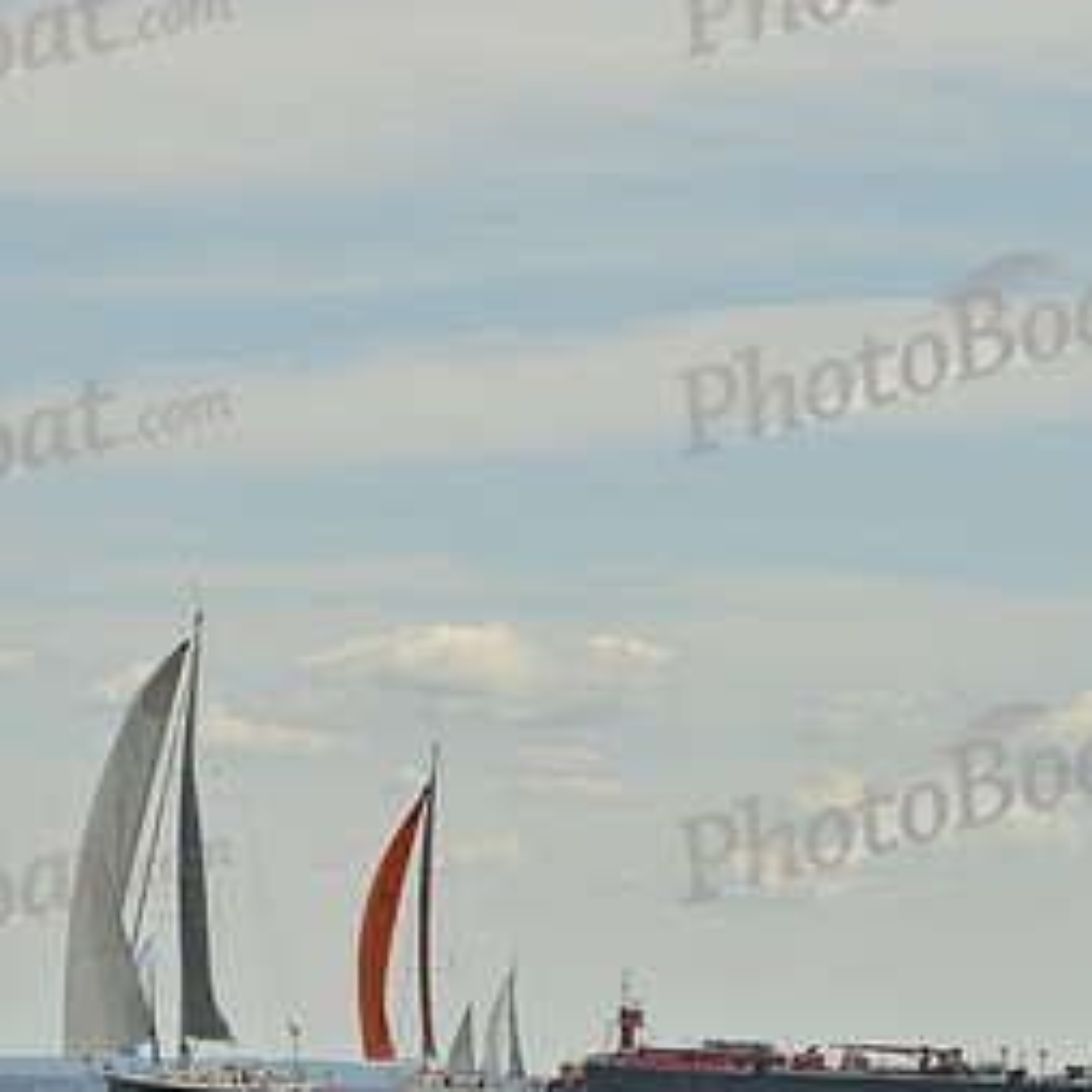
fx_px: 10100
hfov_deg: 6.2
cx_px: 458
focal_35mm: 283
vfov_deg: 6.2
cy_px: 628
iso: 200
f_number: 8
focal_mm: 145
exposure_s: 1/1000
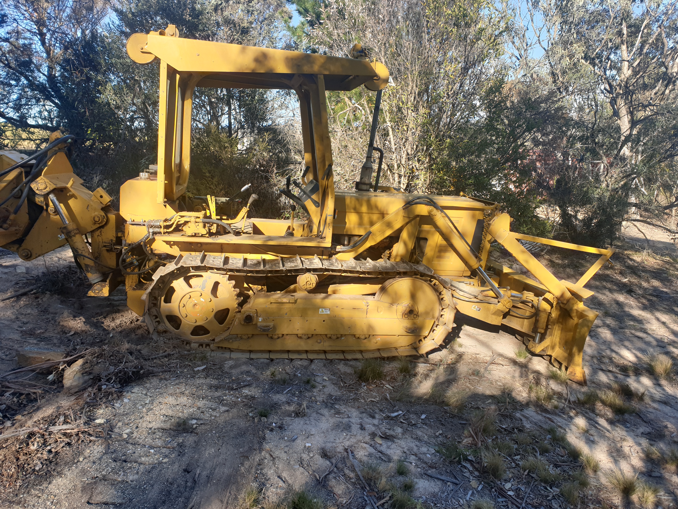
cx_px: 339
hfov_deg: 67.3
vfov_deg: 53.1
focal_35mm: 26
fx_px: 509
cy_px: 254
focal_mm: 4.3
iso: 50
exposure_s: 1/460
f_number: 2.4
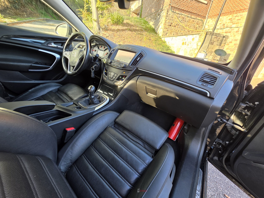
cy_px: 99
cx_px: 132
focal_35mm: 13
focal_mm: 2.2
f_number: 1.9
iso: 64
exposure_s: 1/100
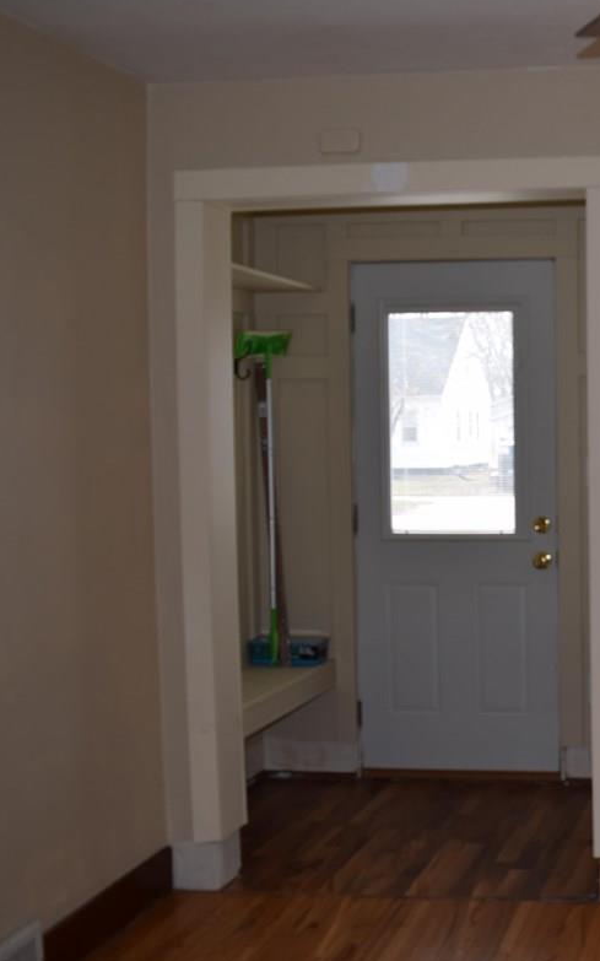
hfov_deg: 25.8
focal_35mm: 45
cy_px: 489
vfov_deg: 44.4
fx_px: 1178
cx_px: 704
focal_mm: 18
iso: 110
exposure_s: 1/125
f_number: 5.6
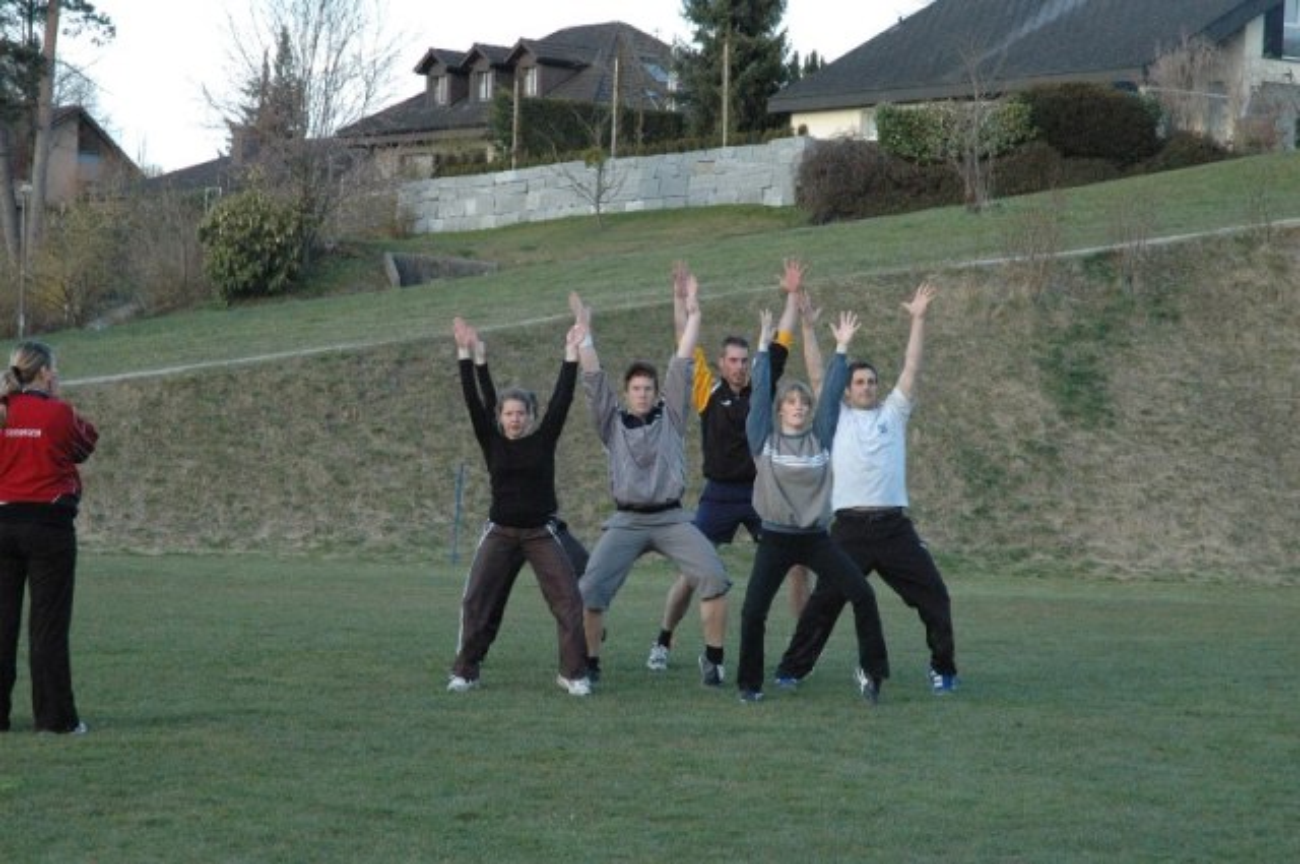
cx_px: 650
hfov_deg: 19.5
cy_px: 432
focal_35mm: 105
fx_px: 3787
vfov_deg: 13.0
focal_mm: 70
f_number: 9
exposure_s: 1/320
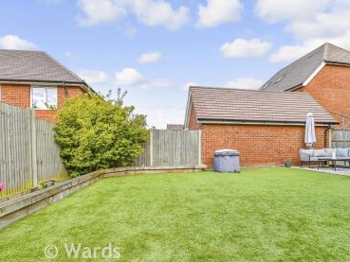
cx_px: 191
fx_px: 314
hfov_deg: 58.2
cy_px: 148
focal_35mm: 31
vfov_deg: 45.4
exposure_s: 1/125
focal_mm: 17
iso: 160
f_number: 8
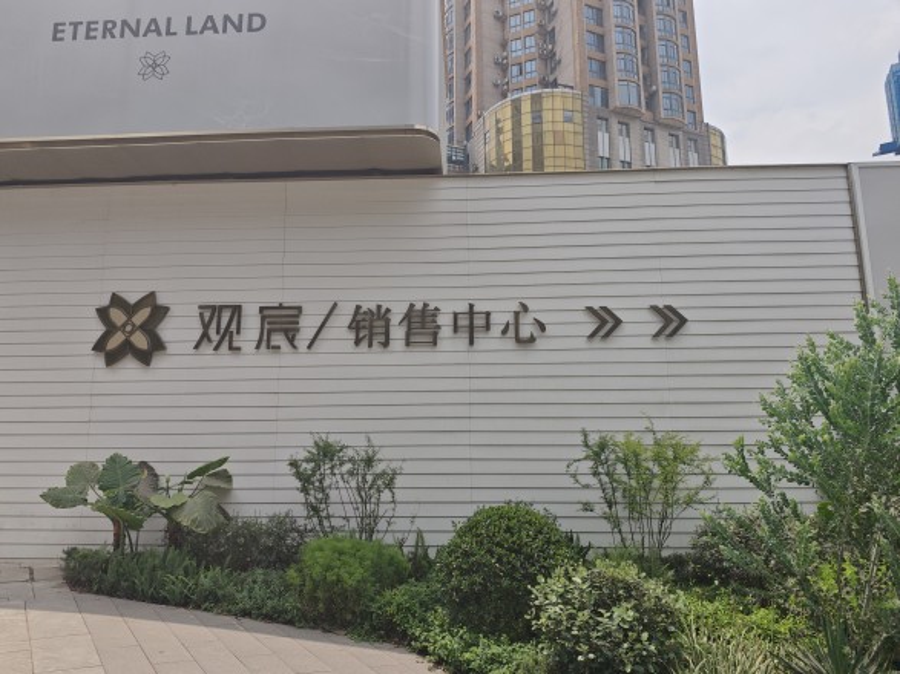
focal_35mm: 23
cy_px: 337
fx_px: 598
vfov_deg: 58.9
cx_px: 450
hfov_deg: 73.9
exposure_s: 1/3020
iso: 50
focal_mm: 6.55
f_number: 1.6
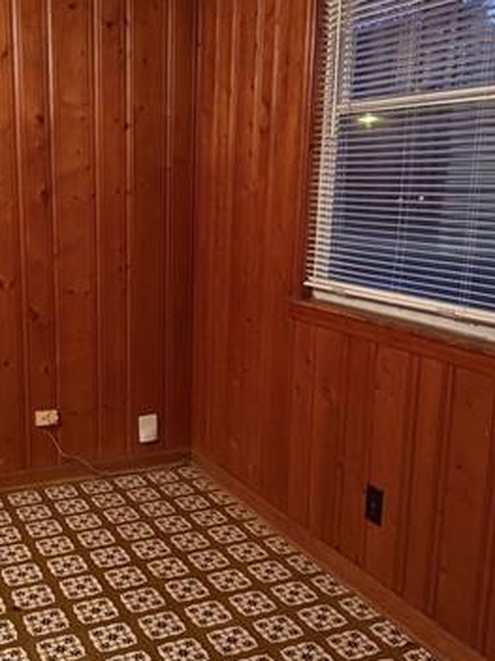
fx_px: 782
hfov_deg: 34.9
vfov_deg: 45.8
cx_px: 184
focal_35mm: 41
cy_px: 337
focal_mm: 6.76
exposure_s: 1/30
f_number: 1.78
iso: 1000
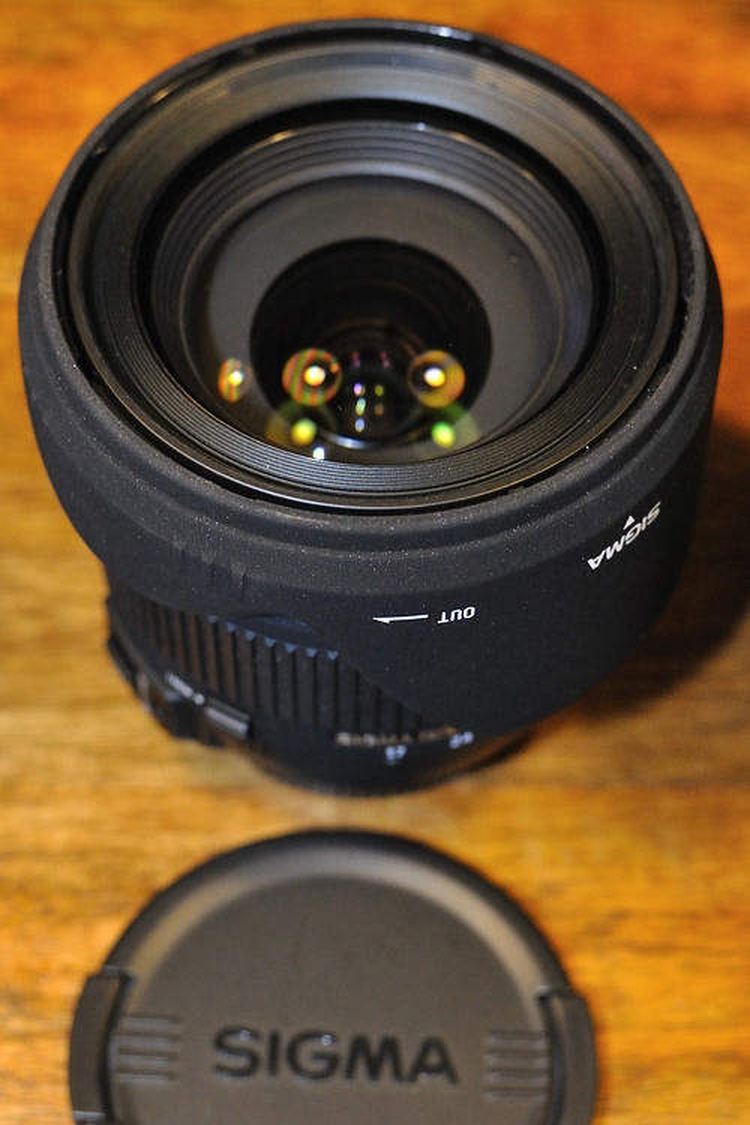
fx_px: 1640
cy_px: 562
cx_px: 375
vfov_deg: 37.9
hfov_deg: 25.8
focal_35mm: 52
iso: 1600
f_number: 5
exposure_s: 1/60
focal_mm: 35
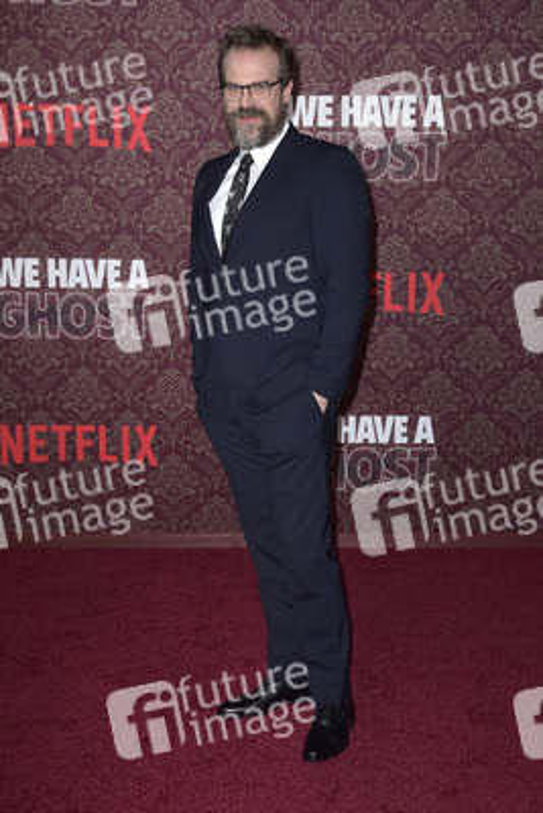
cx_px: 272
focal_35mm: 52
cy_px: 406
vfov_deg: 38.2
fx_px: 1175
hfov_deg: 26.0
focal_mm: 52
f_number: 6.3
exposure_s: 1/250
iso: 400
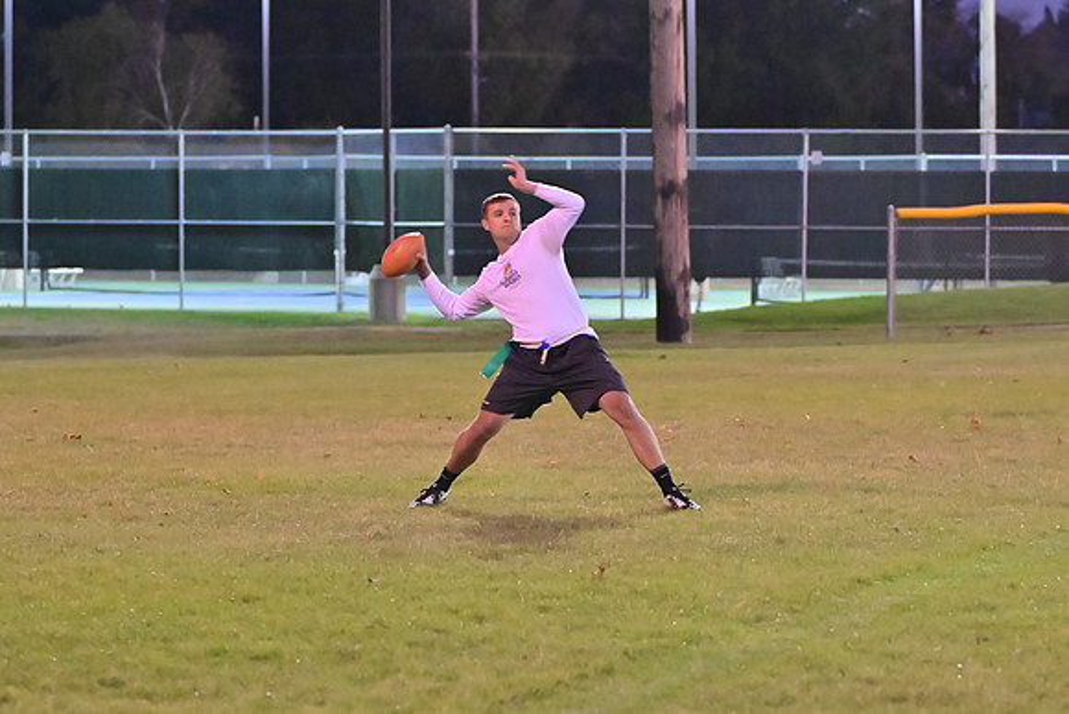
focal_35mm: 180
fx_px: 5346
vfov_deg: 7.6
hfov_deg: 11.4
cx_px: 534
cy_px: 357
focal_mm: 120
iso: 6400
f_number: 4
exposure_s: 1/400
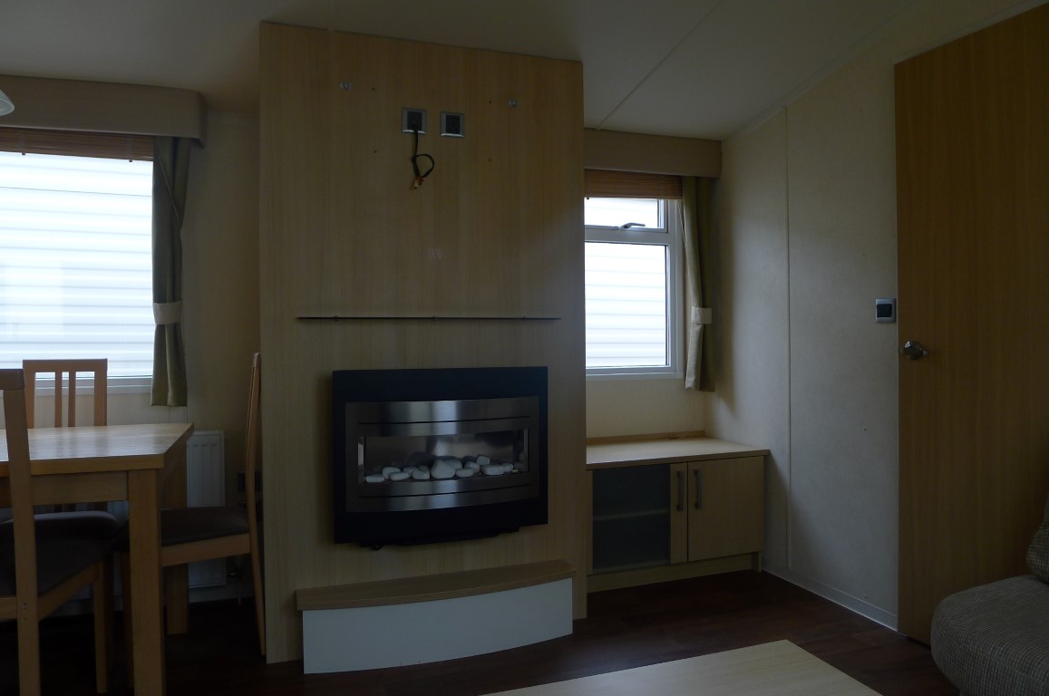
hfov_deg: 73.8
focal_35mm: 24
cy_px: 348
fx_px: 698
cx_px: 524
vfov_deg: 53.0
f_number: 2
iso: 80
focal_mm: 5.1
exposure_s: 1/100
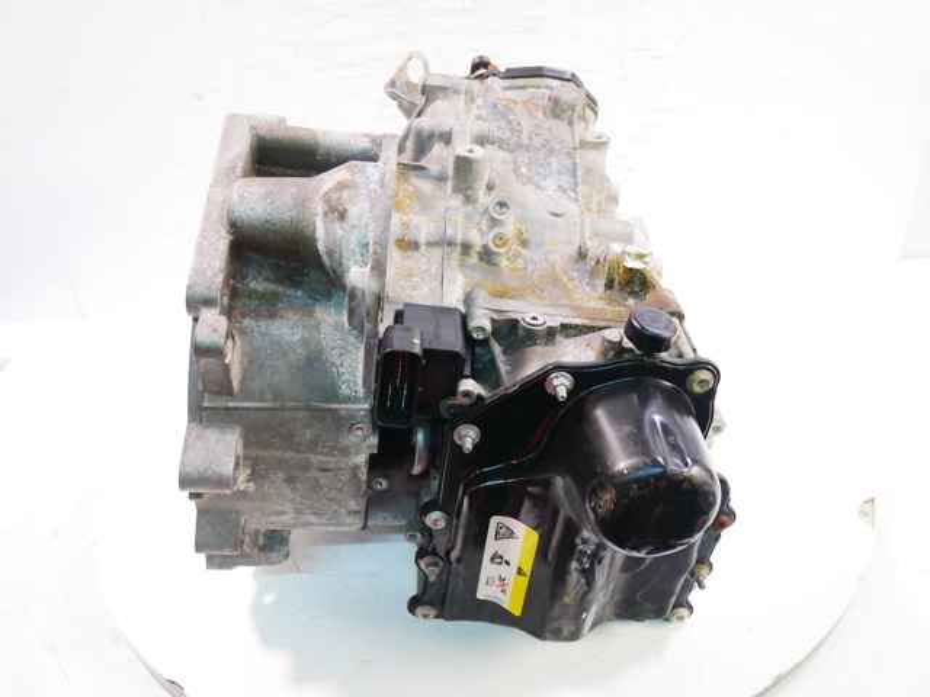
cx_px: 465
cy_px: 348
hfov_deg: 60.0
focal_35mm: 30
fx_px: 806
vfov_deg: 46.8
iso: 1600
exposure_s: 1/60
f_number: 3.8
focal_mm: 15
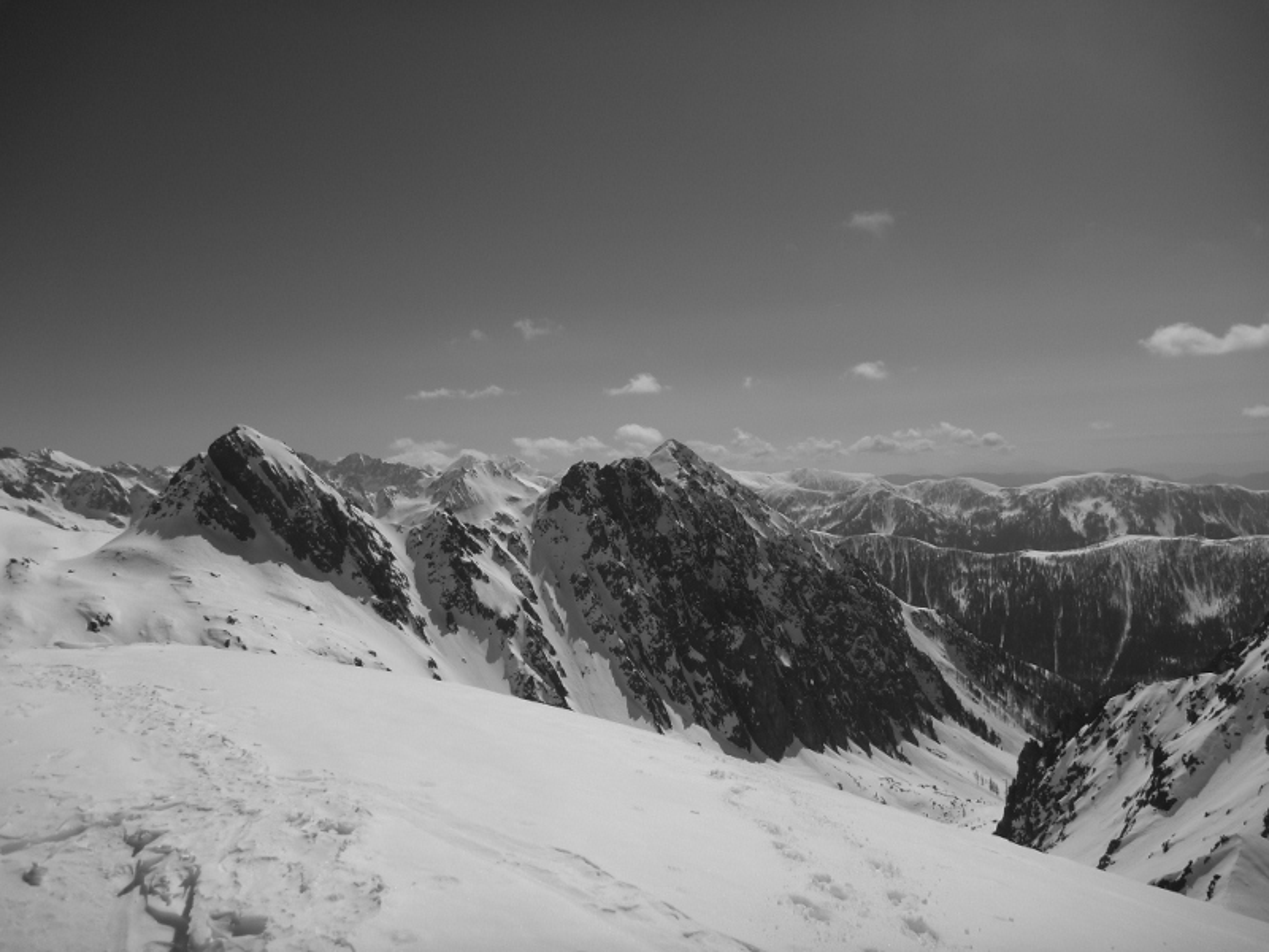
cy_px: 476
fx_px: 1026
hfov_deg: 63.4
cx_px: 634
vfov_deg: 49.7
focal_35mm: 28
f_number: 10
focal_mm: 4.9
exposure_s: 1/500
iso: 80
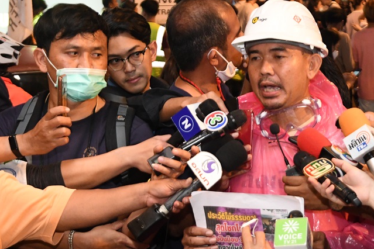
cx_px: 270
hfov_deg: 19.0
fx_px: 1112
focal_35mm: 107
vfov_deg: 12.8
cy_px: 119
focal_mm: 38
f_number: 3.5
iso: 3200
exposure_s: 1/125
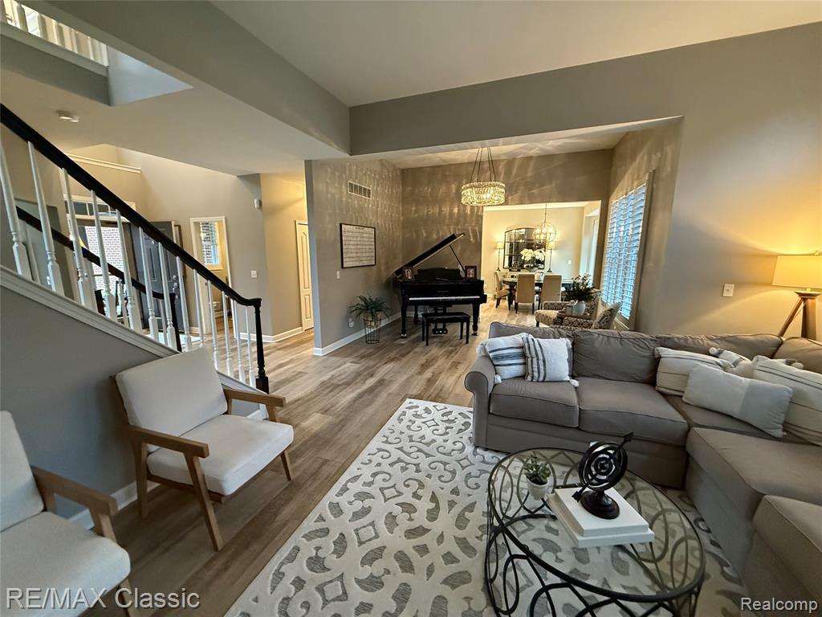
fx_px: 332
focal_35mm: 14
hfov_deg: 102.1
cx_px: 411
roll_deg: -0.8
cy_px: 308
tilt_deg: -9.1
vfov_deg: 85.7
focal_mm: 2.22
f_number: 2.2
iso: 640
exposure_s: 1/60
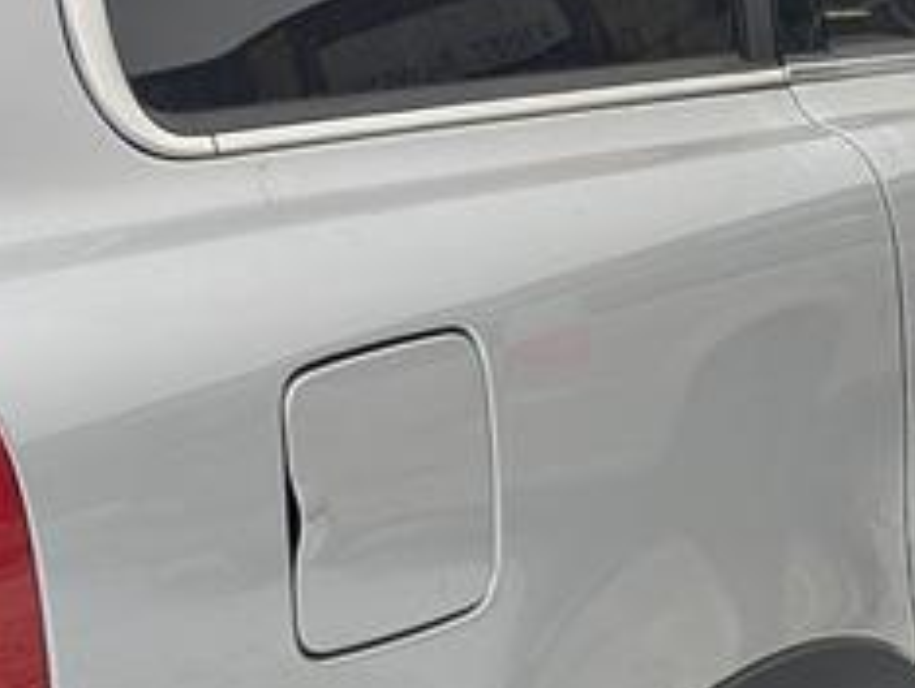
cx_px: -108
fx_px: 3466
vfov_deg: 11.3
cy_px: 590
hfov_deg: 14.7
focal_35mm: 131
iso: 48
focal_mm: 6.81
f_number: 1.85
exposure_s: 1/329
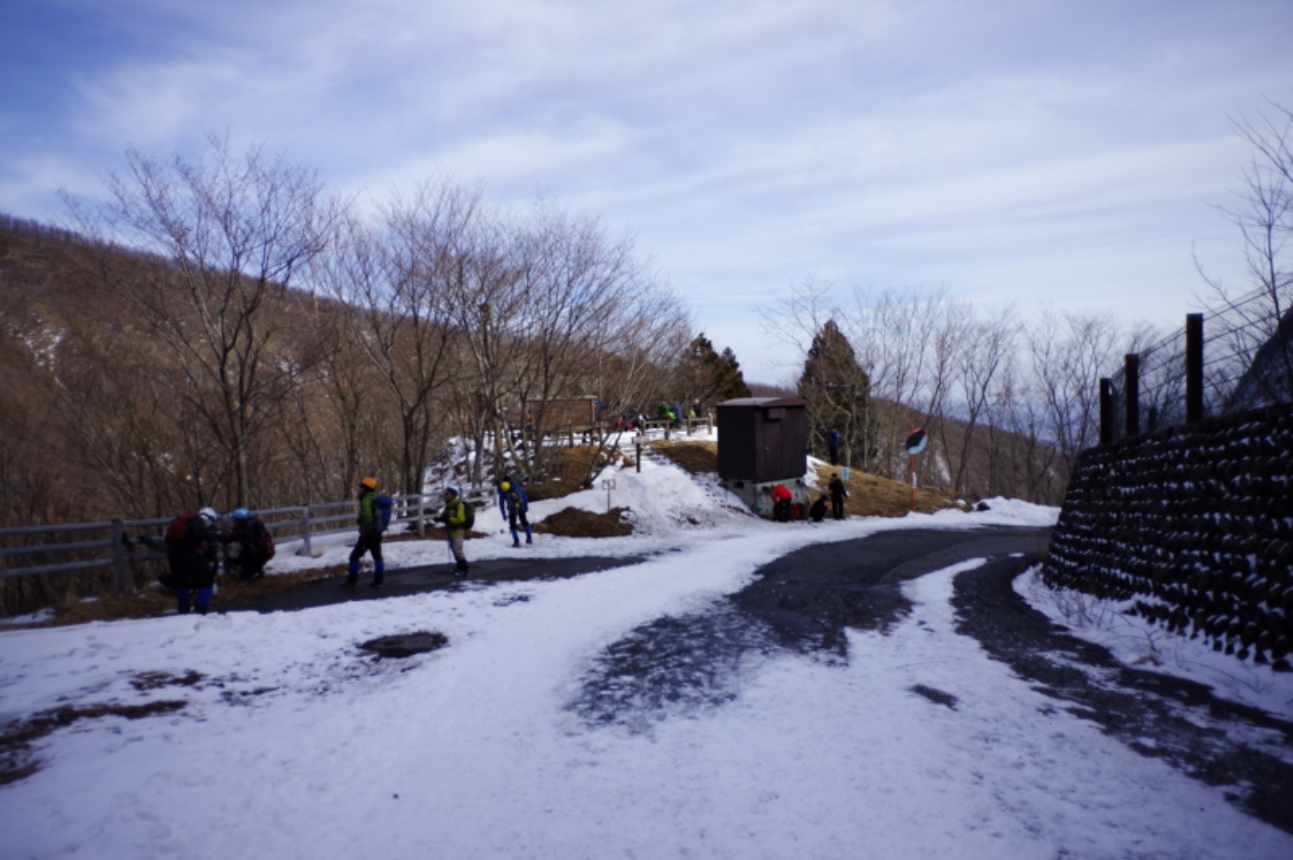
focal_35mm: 22
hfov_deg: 78.6
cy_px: 430
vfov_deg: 57.1
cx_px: 646
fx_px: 789
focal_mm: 15
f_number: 4
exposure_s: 1/1000
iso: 100
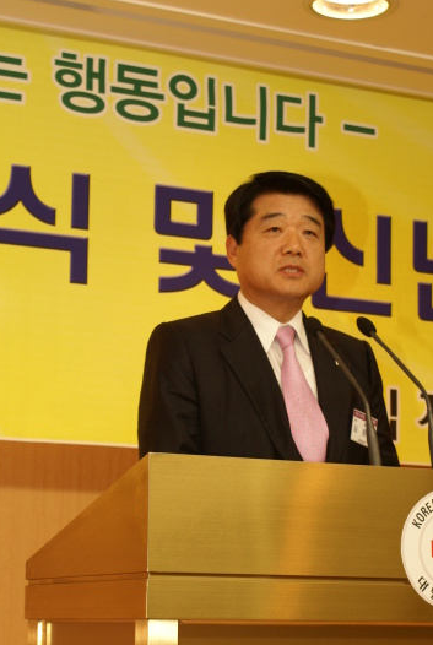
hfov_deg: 14.3
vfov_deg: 21.2
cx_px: 272
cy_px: 407
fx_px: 1719
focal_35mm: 96
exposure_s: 1/60
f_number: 5.6
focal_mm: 45
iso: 400
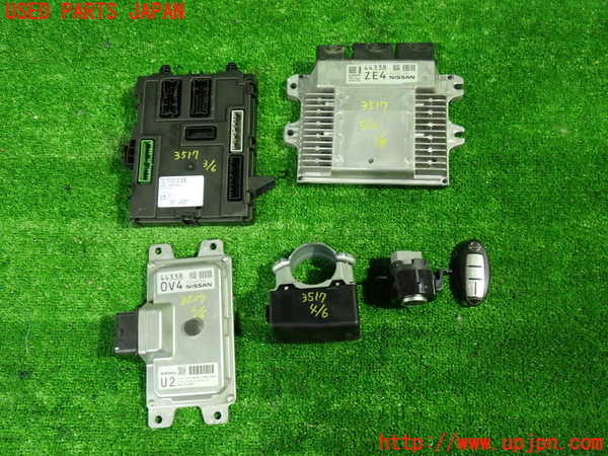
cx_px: 304
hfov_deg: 60.0
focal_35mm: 30
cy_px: 228
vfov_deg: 46.8
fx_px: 527
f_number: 2.3
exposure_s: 1/30
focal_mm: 5.4
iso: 800
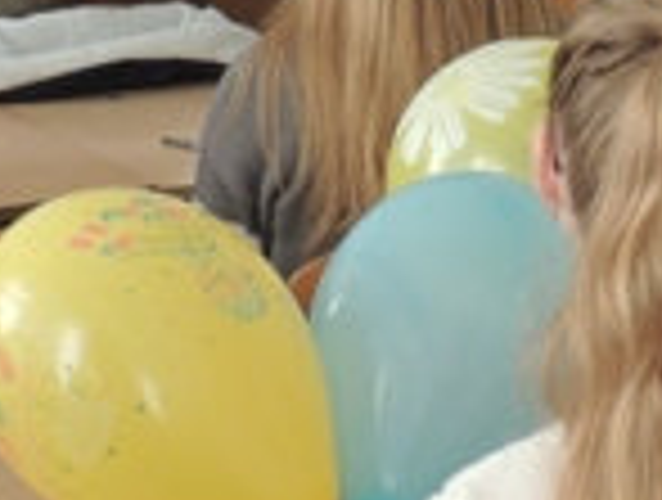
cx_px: 685
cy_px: -86
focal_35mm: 152
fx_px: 2914
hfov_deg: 12.8
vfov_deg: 9.7
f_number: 3.1
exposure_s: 1/40
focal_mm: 4.9
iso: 100
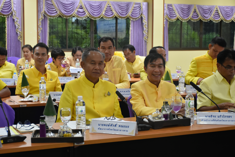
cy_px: 78
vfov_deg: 21.6
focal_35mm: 63
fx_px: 411
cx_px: 118
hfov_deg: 31.9
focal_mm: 42
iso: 1600
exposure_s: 1/60
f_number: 4.5
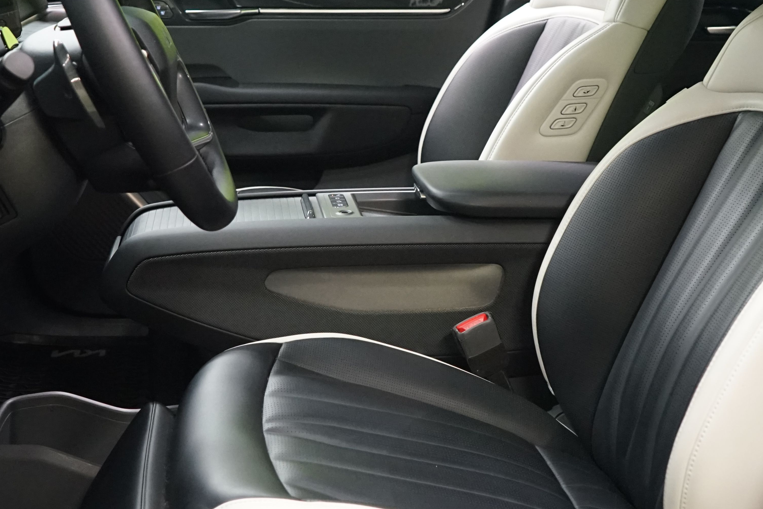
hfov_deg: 34.5
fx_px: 1229
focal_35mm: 58
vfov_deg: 23.4
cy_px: 250
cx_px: 392
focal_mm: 29
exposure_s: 1/50
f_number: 5
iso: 3200
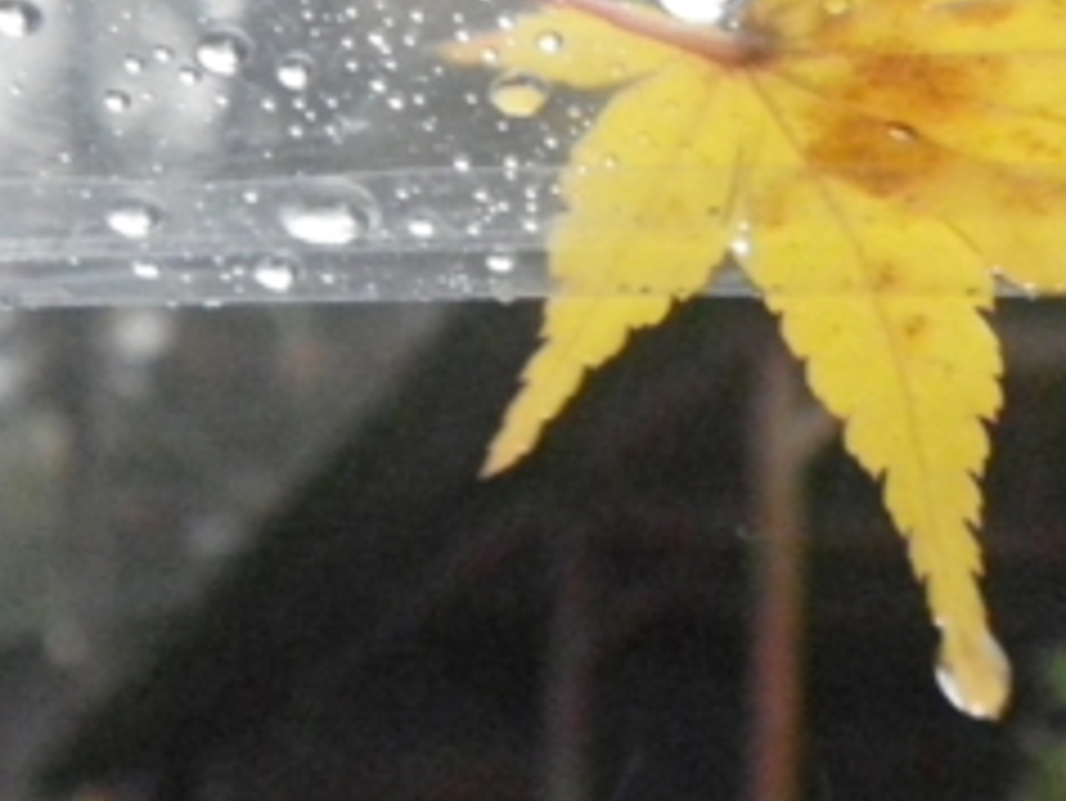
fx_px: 3636
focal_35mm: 118
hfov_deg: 16.5
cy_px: 207
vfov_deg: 12.5
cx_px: 931
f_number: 3.8
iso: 640
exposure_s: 1/60
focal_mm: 6.2
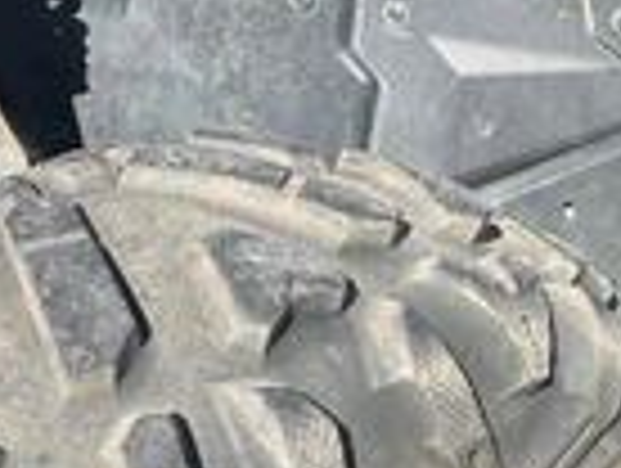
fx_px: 1510
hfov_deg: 21.8
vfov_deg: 17.1
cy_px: -22
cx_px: -90
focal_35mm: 84
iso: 25
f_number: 1.8
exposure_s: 1/674
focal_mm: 3
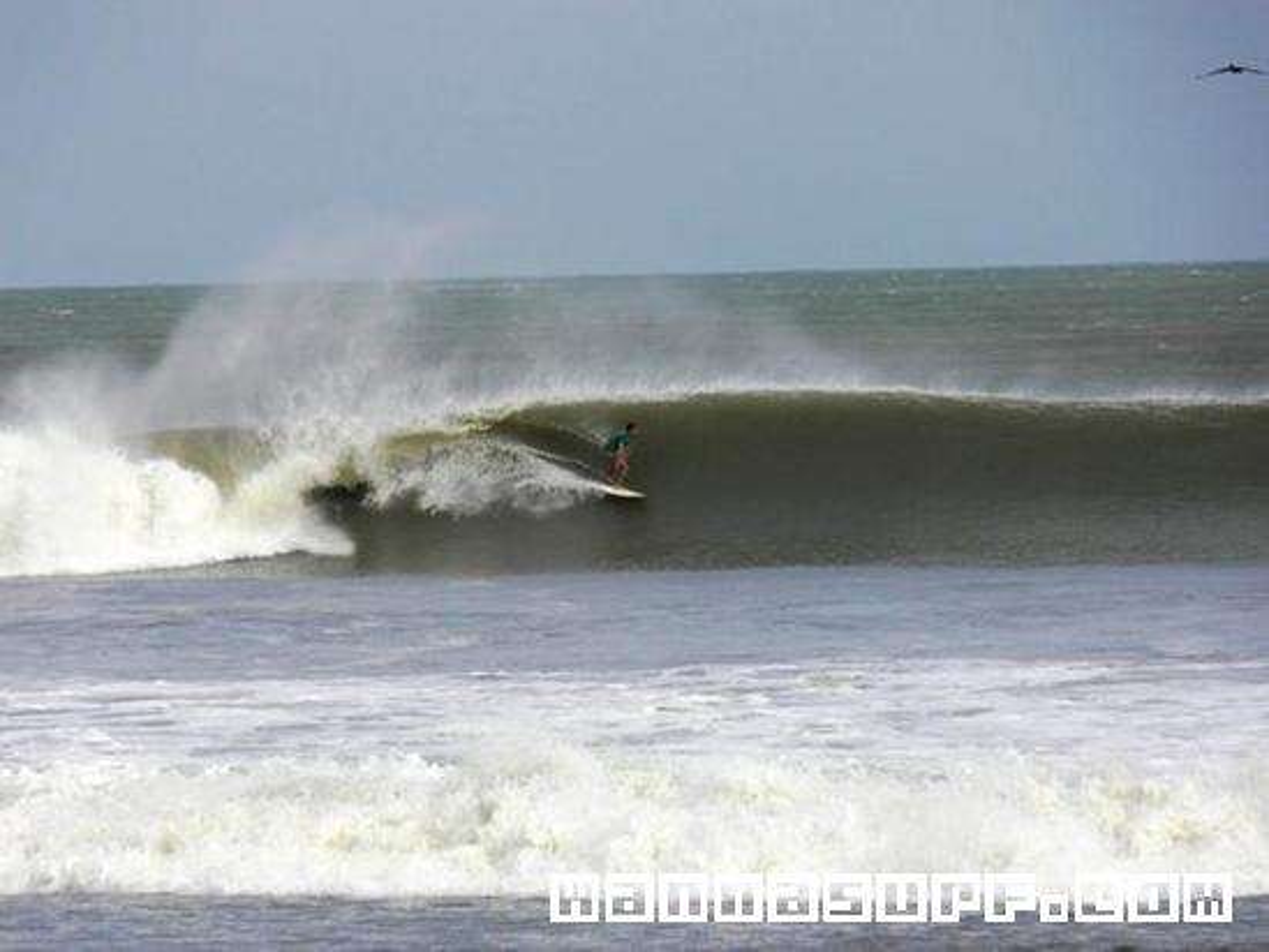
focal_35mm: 420
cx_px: 634
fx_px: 15400
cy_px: 476
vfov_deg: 3.5
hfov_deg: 4.7
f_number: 5.6
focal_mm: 88.8
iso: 80
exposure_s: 1/400
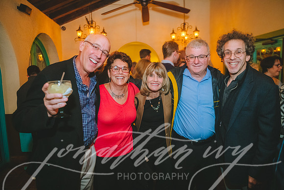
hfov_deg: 73.7
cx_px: 142
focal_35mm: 24
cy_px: 95
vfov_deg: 53.2
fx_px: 189
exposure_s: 1/60
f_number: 2.8
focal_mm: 24
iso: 1600
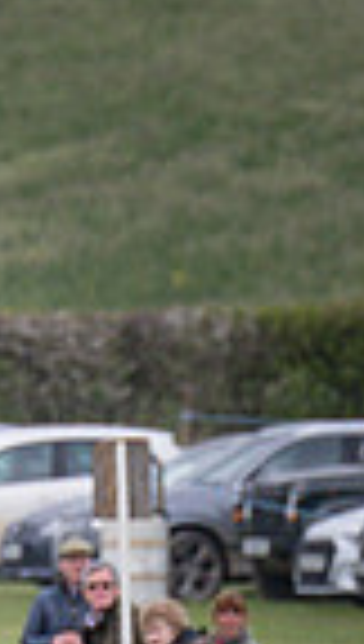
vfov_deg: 0.9
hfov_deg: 0.5
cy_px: 918
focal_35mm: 2385
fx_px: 40708
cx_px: 187
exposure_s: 1/800
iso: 400
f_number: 5
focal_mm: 200
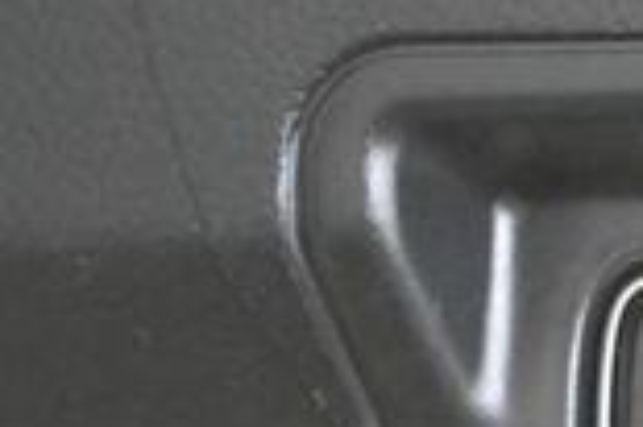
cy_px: 406
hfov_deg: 10.6
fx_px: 3374
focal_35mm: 189
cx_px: 896
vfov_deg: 7.2
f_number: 4.8
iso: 12800
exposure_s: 1/40
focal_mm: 30.5
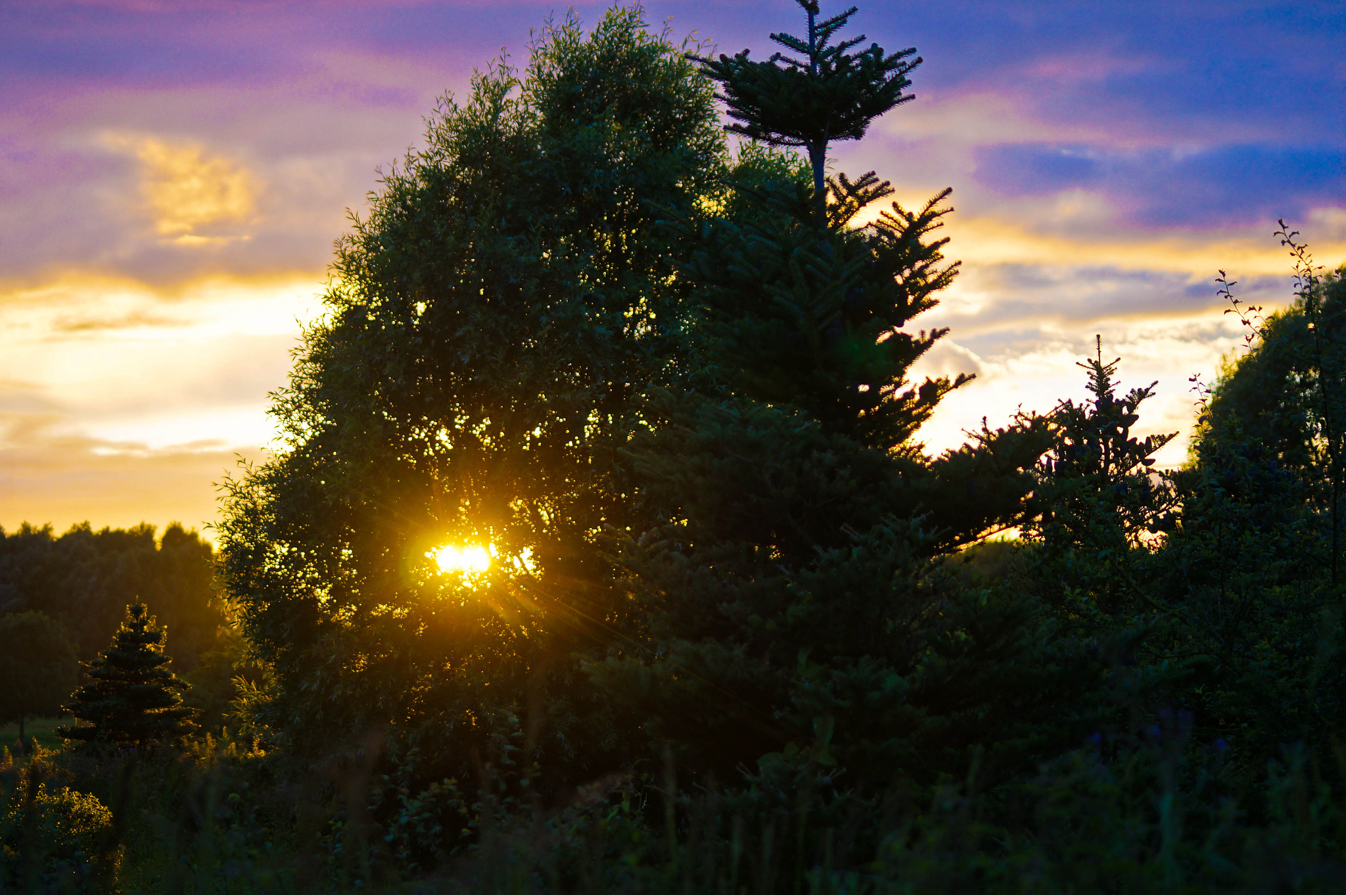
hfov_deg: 19.5
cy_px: 448
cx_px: 673
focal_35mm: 105
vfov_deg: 13.0
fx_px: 3922
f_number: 4
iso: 160
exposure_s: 1/160
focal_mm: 70
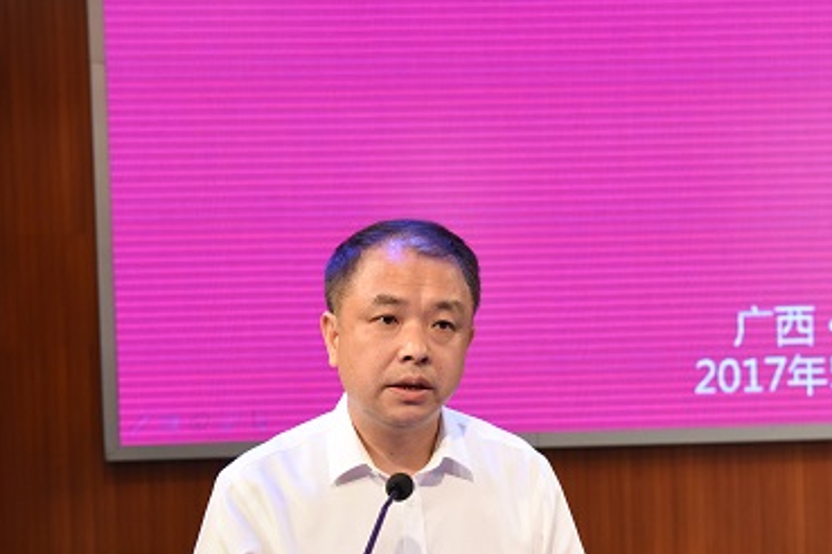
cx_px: 401
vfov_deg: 17.4
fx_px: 1803
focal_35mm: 78
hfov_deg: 26.0
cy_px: 396
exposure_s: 1/160
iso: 2500
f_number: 6.3
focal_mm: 48
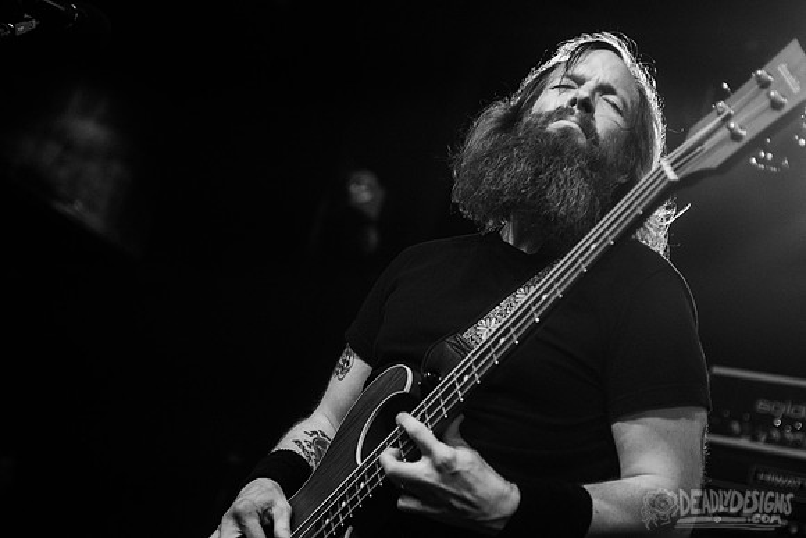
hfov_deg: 28.8
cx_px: 403
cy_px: 269
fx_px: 1568
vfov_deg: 19.5
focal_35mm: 70
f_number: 3.2
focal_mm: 70
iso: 3200
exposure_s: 1/320
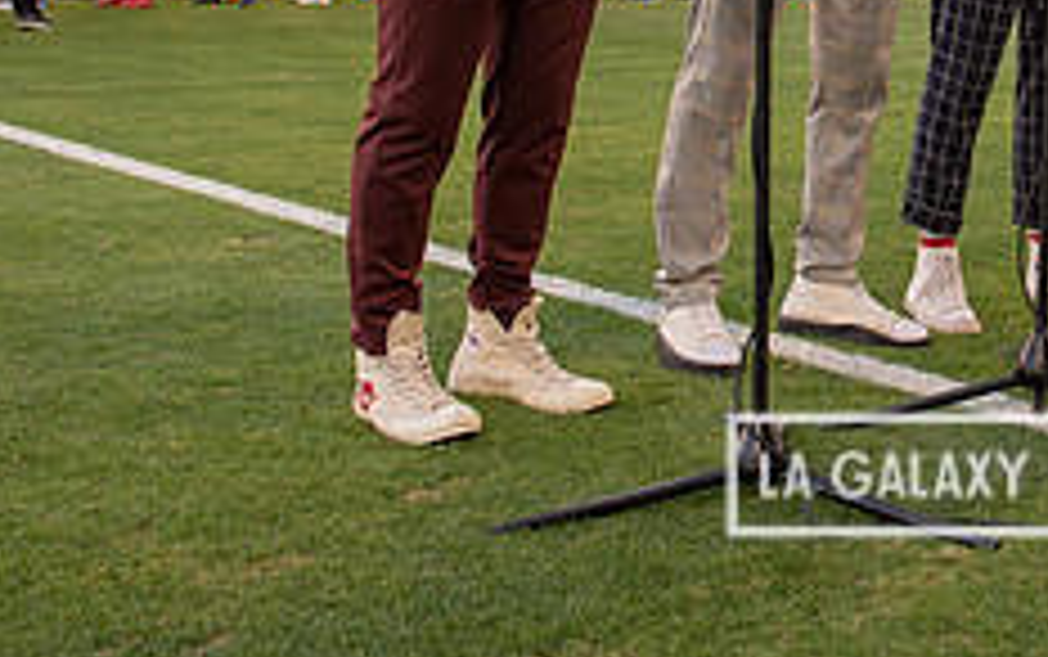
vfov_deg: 18.4
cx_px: 1044
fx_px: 1886
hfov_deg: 29.1
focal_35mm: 66
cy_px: -200
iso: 160
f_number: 4.5
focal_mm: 26
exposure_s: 1/500
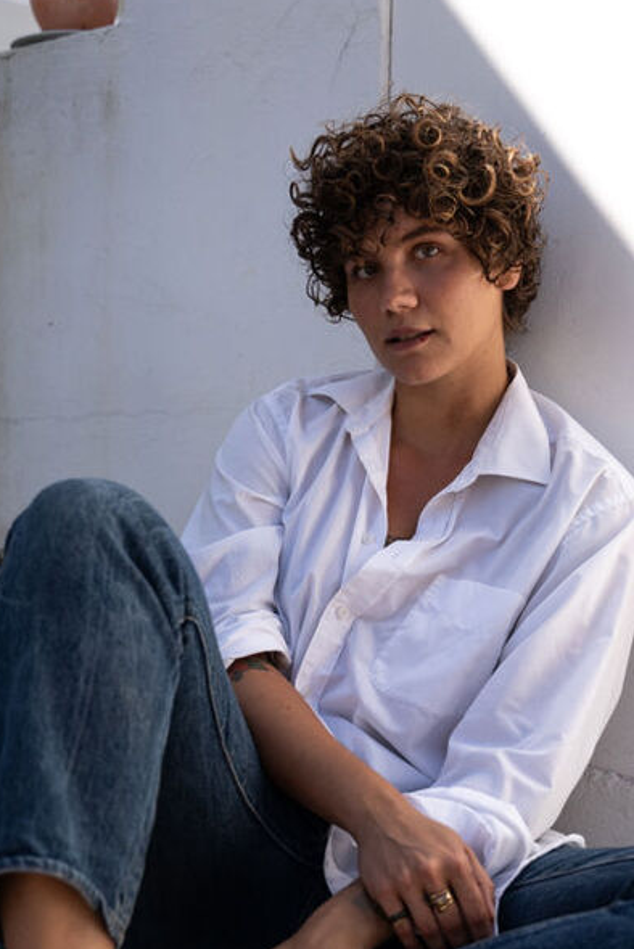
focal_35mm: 63
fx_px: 1668
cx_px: 304
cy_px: 627
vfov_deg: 31.5
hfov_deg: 21.5
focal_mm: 36.7
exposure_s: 1/8000
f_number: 2.8
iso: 640
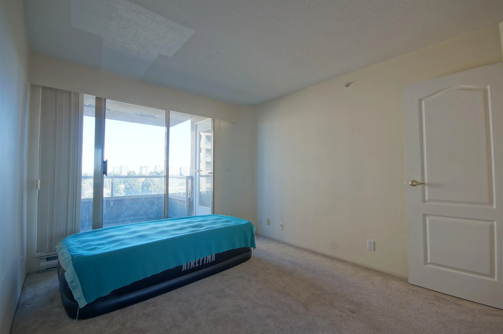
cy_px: 167
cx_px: 252
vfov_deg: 77.2
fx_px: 209
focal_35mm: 15
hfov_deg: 100.5
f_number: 8
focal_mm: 10
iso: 400
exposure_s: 1/25
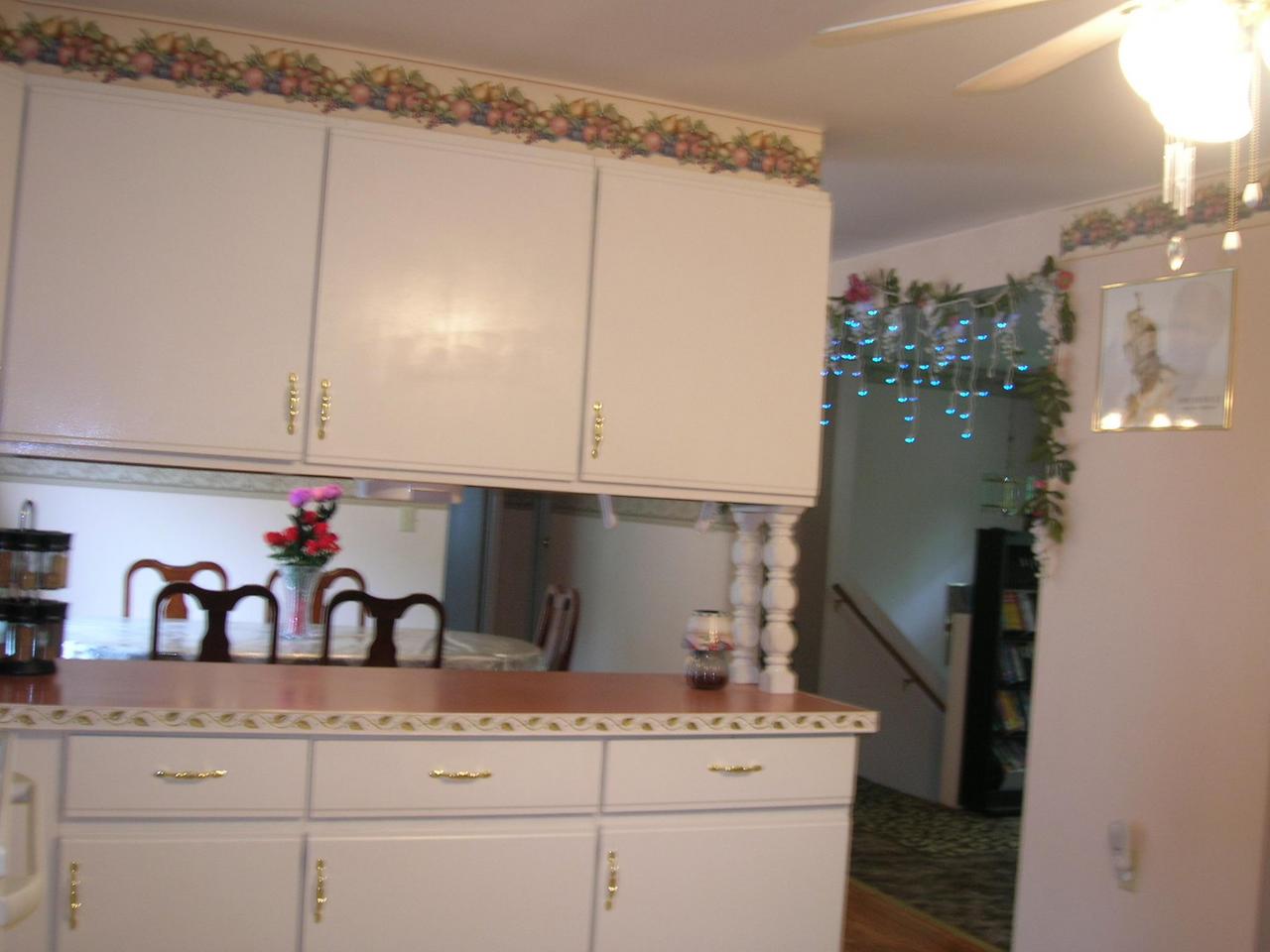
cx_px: 635
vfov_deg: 37.7
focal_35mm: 38
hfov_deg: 49.0
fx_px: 1394
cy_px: 476
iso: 50
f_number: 3
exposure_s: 1/3.7
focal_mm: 6.4
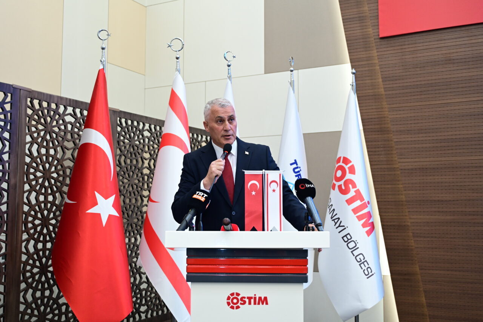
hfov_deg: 46.4
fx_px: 563
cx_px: 242
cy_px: 161
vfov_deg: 31.9
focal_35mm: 42
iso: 1250
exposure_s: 1/125
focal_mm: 42
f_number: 4
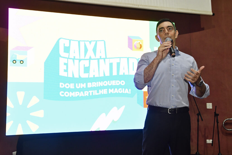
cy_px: 78
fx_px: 290
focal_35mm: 45
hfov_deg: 43.6
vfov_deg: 29.9
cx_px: 116
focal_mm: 30
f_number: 4.5
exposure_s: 1/125
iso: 2500
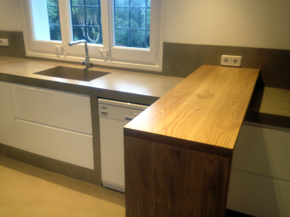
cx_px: 145
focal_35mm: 35
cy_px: 108
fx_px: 293
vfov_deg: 40.7
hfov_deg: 52.6
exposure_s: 1/20
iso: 64
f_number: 2.4
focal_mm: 4.28
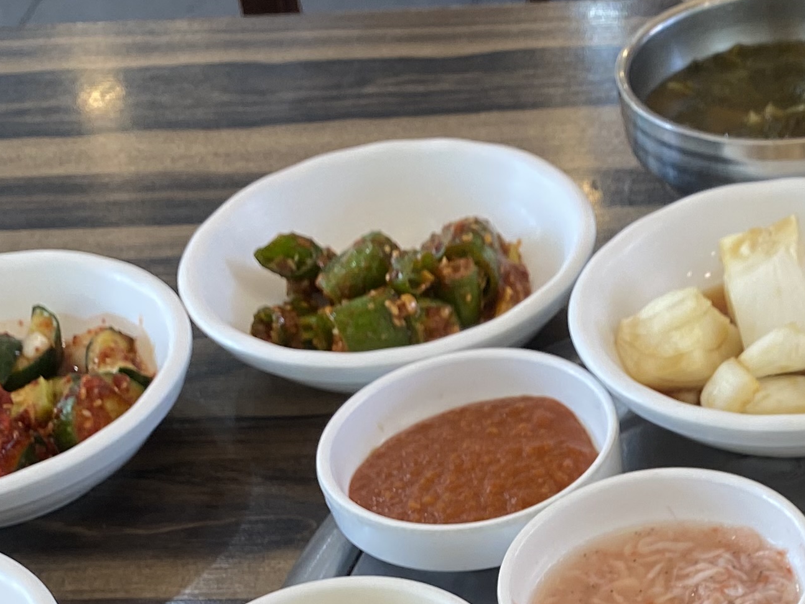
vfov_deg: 16.9
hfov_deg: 23.0
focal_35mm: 81
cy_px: 843
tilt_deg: -47.9
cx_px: 842
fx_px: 1884
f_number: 1.8
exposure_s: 1/120
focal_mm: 4.25
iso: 80
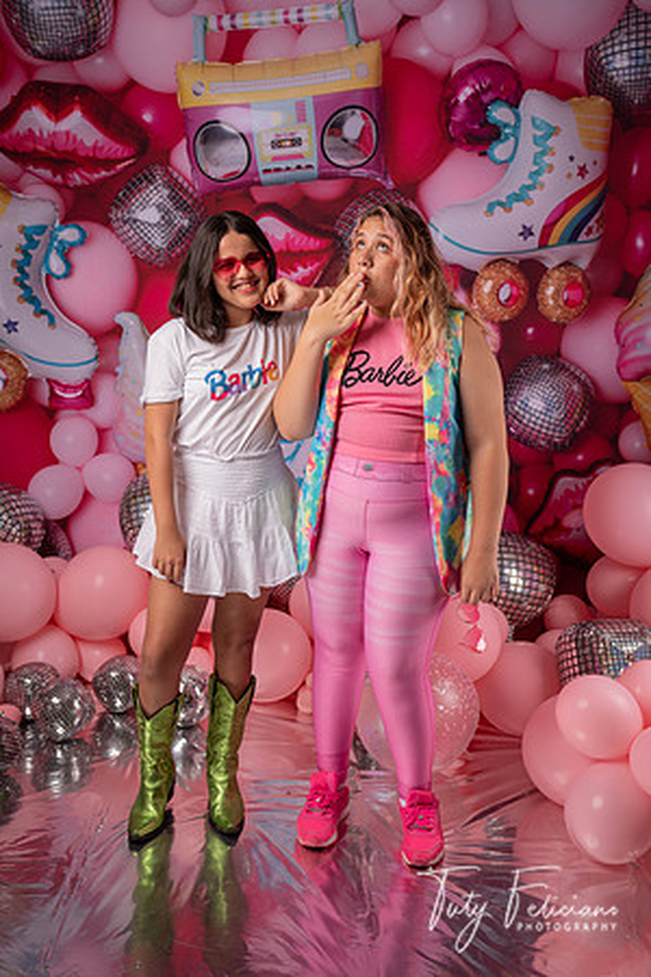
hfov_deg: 33.4
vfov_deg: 48.5
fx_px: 1085
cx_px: 326
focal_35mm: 40
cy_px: 488
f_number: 5
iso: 125
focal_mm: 40
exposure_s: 1/160
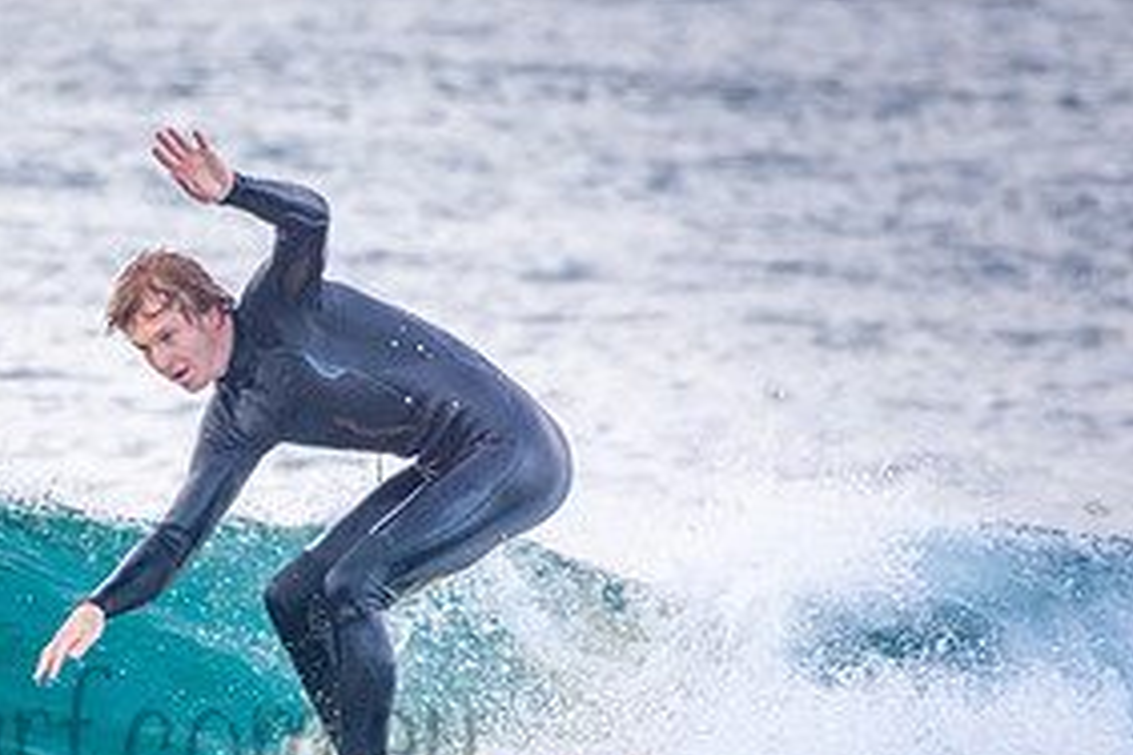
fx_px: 46638
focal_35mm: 1482
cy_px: 693
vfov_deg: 0.9
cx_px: 52
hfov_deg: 1.4
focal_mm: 480
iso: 500
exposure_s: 1/400
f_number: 5.6
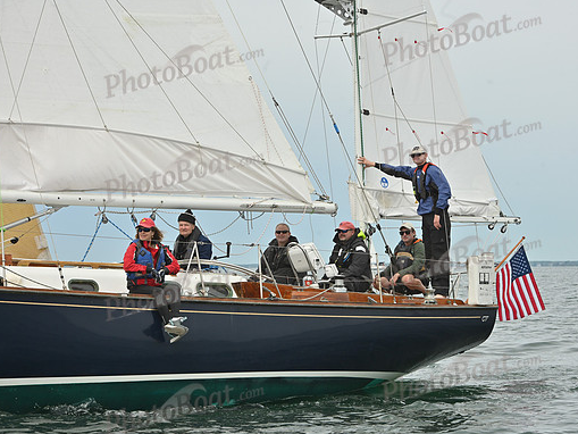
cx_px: 324
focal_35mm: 127
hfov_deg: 15.5
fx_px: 2121
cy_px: 216
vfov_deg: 11.7
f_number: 10
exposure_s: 1/800
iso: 320
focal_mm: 116
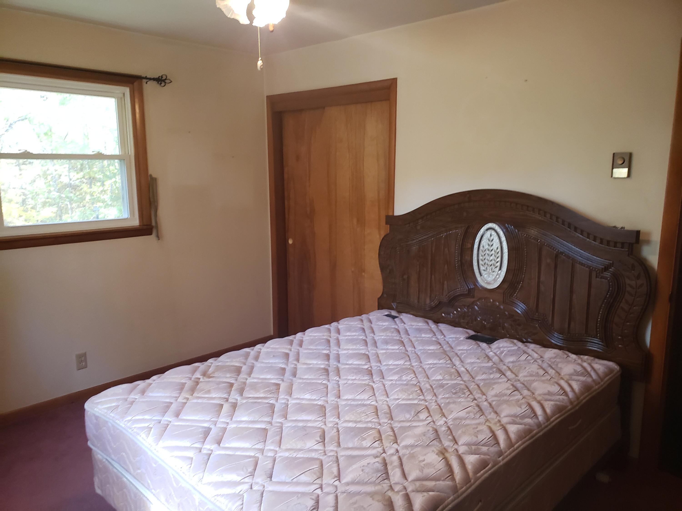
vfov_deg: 53.1
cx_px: 341
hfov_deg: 67.3
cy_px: 256
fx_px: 512
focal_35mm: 26
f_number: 2.4
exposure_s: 1/40
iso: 250
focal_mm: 4.3
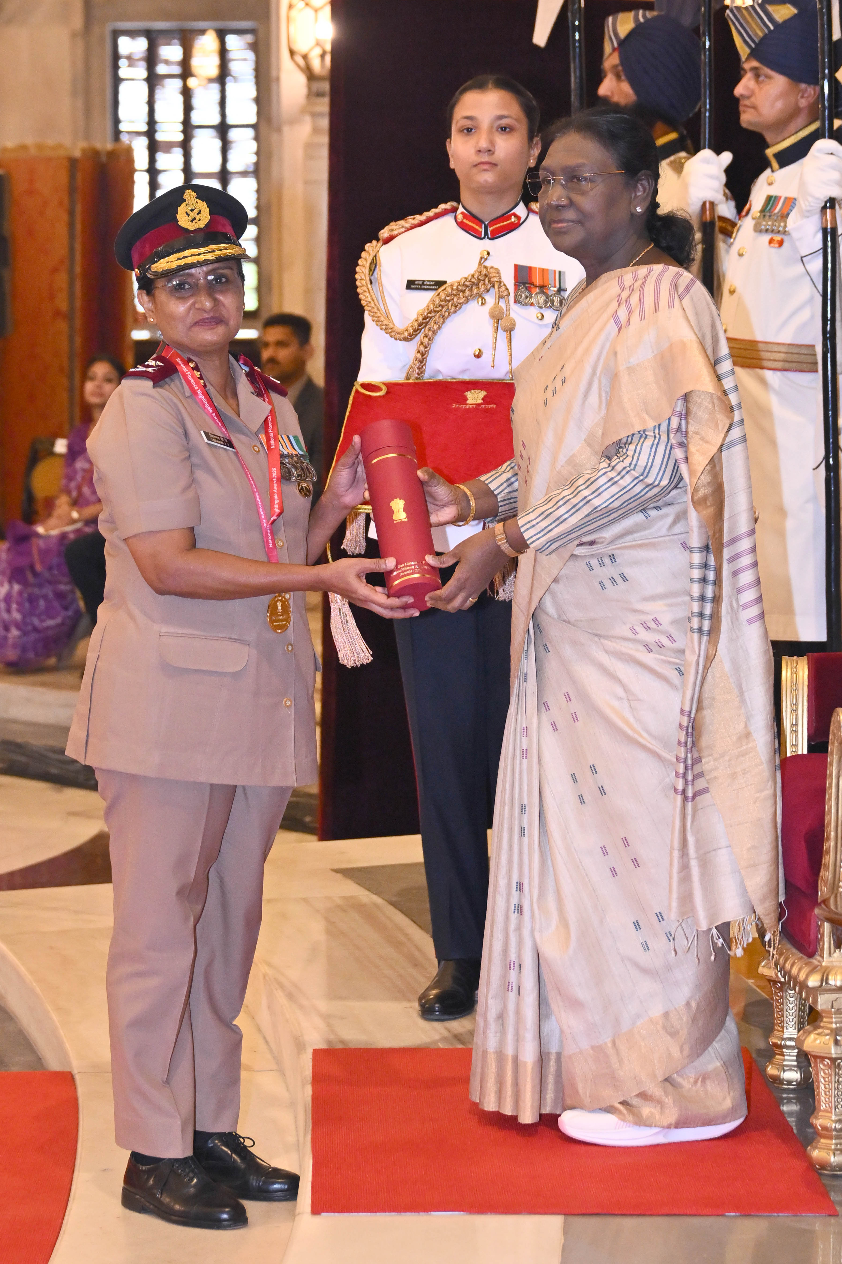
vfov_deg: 24.8
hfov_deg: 16.6
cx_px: 421
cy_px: 632
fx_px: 2878
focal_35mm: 82
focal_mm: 55
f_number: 3.5
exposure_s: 1/160
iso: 1600
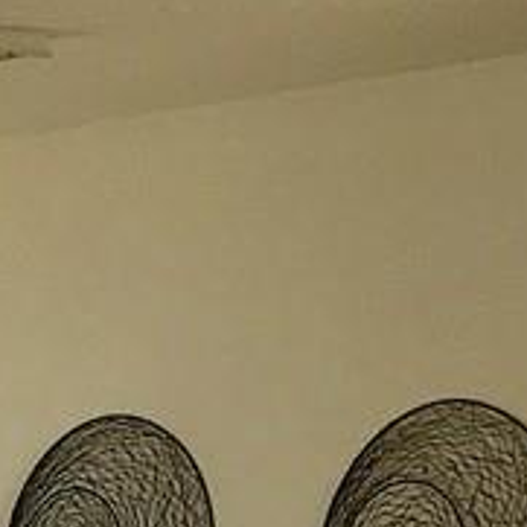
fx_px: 3910
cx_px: -1665
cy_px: 1130
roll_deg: -0.9
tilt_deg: -5.8
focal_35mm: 227
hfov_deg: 6.2
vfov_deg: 7.4
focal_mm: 4.15
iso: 25
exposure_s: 1/41
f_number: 2.2
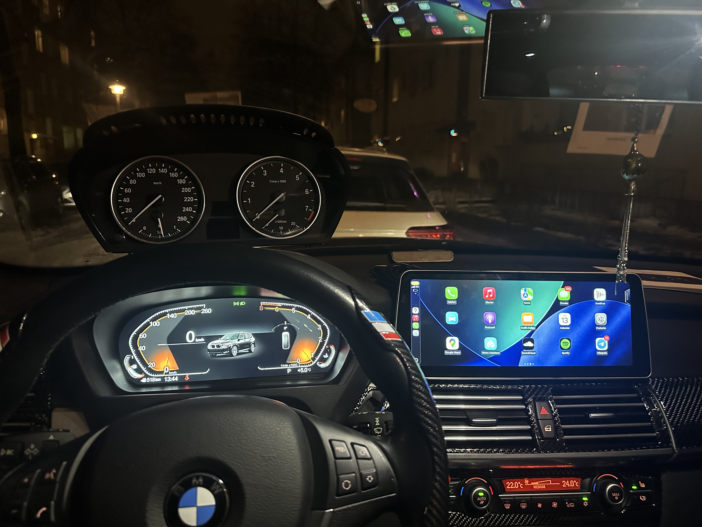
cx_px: 351
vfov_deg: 56.8
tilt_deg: -12.3
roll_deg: +0.1
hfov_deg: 71.6
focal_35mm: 24
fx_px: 487
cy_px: 264
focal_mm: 6.86
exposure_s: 1/39
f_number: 1.78
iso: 1000
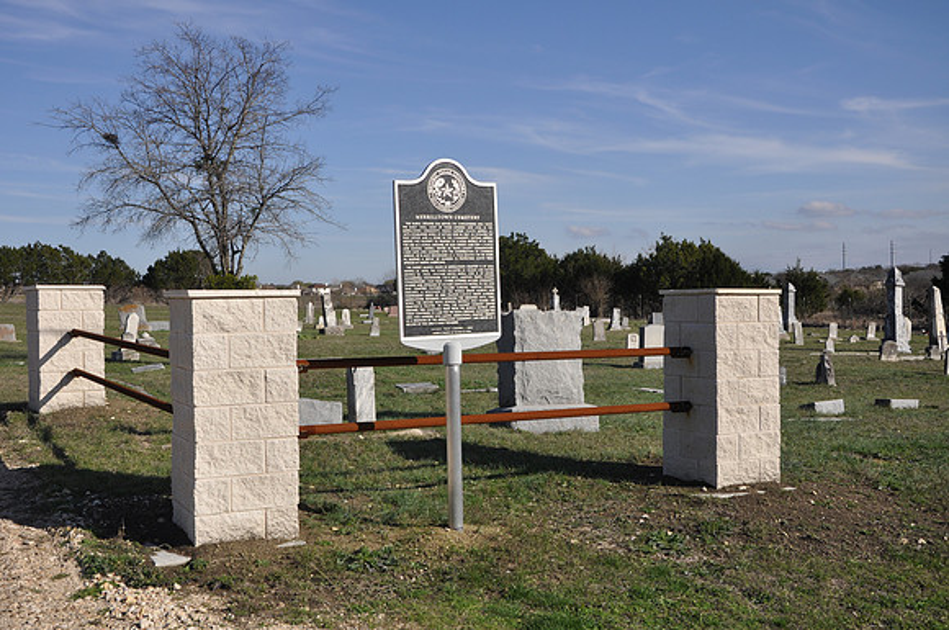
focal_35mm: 39
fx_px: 1027
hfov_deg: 49.6
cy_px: 315
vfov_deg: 34.1
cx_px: 474
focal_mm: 26
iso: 200
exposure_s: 1/250
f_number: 8
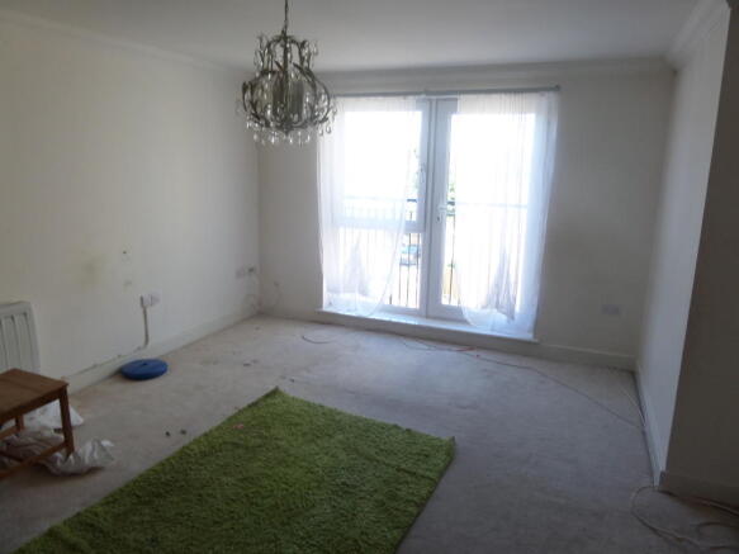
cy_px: 277
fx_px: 512
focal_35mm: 24
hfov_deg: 71.6
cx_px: 370
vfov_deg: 56.8
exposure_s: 1/45
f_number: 3.2
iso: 80
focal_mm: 4
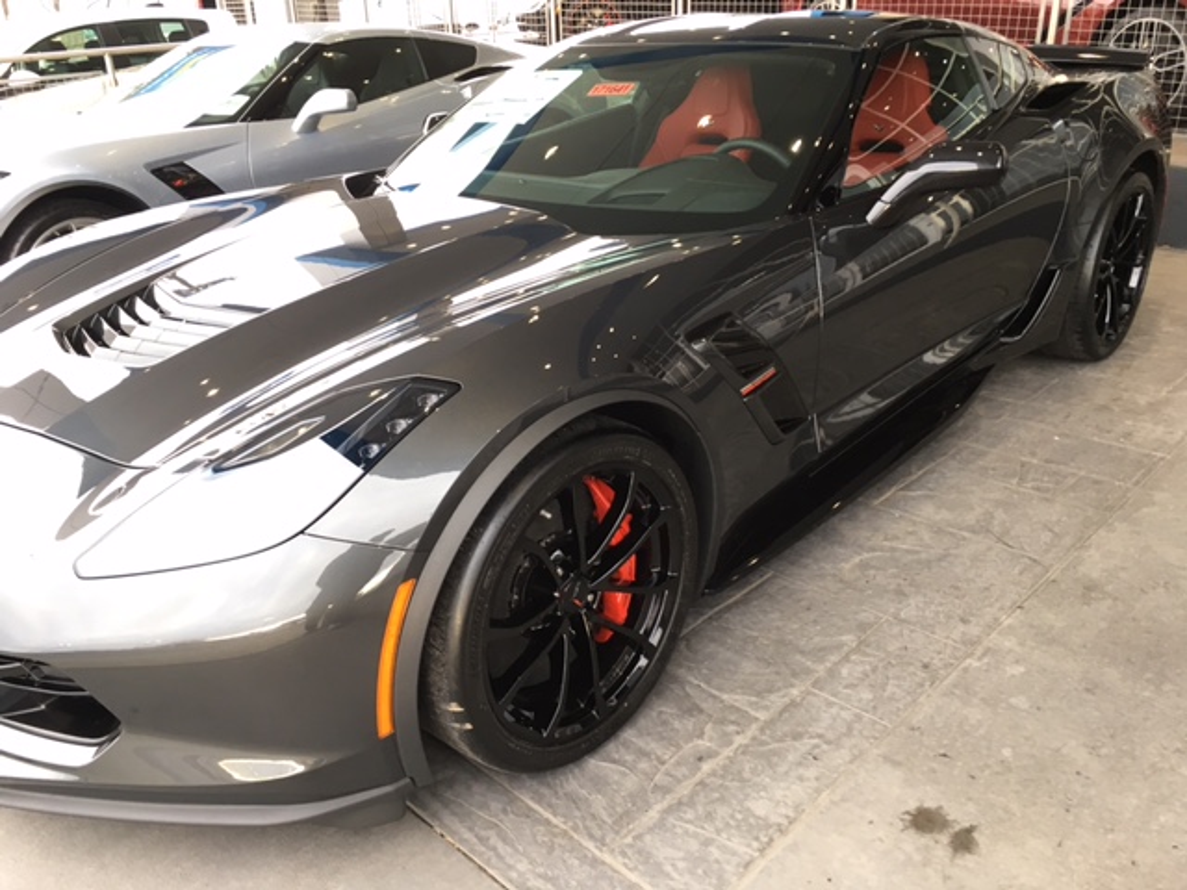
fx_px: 994
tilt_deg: -24.6
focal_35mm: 29
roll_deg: +1.7
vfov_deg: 48.2
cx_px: 594
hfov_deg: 61.7
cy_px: 445
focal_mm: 4.15
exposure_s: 1/30
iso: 32
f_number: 2.2
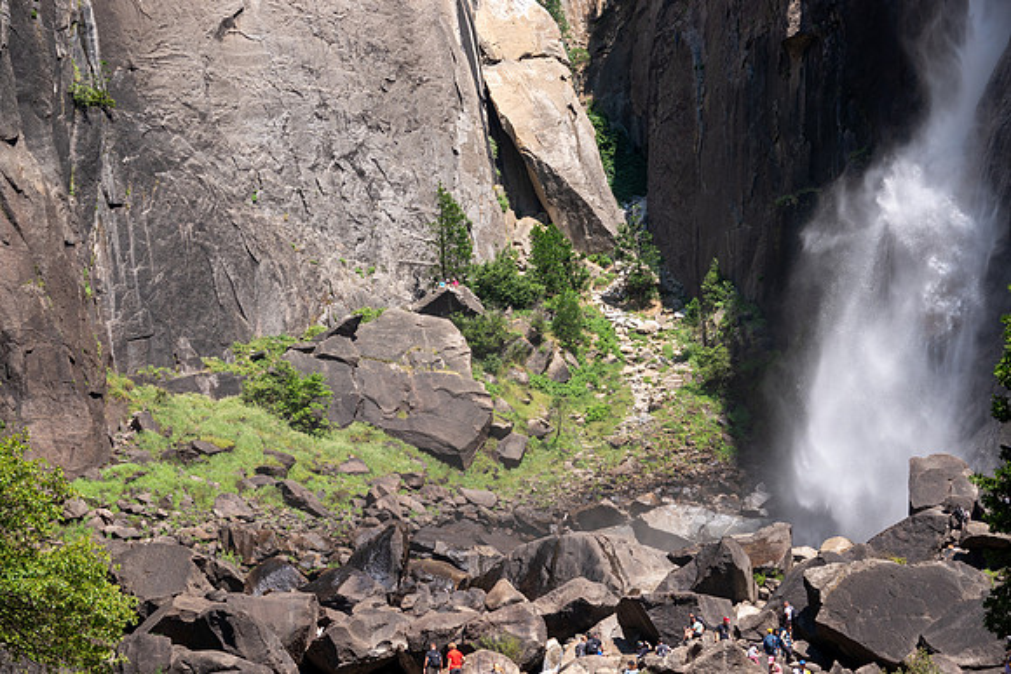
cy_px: 337
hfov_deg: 21.5
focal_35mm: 95
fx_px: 2668
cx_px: 506
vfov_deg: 14.4
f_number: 4
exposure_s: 1/500
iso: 100
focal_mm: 34.68
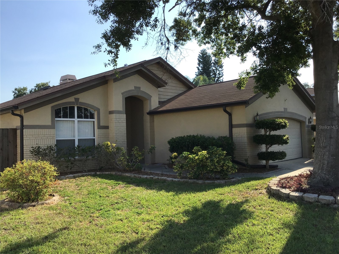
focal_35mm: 31
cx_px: 170
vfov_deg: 45.4
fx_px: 304
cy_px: 127
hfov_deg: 58.4
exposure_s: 1/886
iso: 25
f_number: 2.4
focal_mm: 3.3
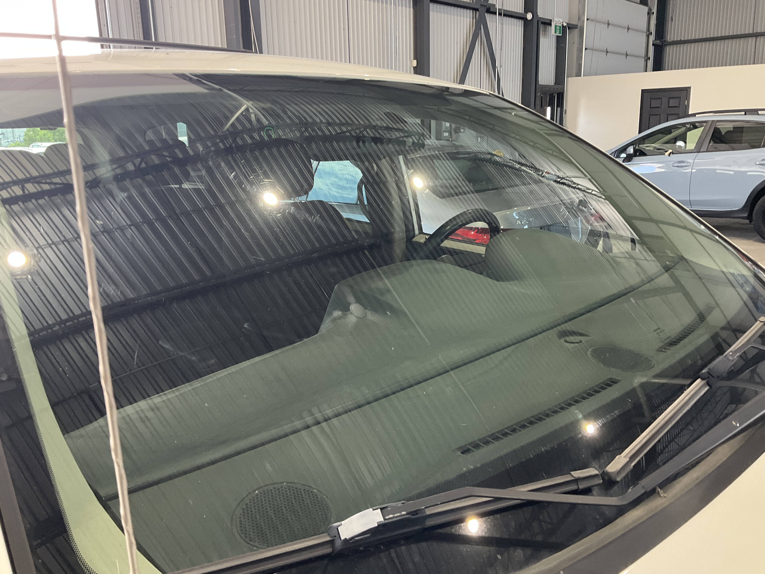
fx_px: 641
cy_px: 287
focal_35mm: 29
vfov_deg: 48.2
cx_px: 382
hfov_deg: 61.7
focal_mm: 3
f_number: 1.8
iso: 64
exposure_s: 1/60
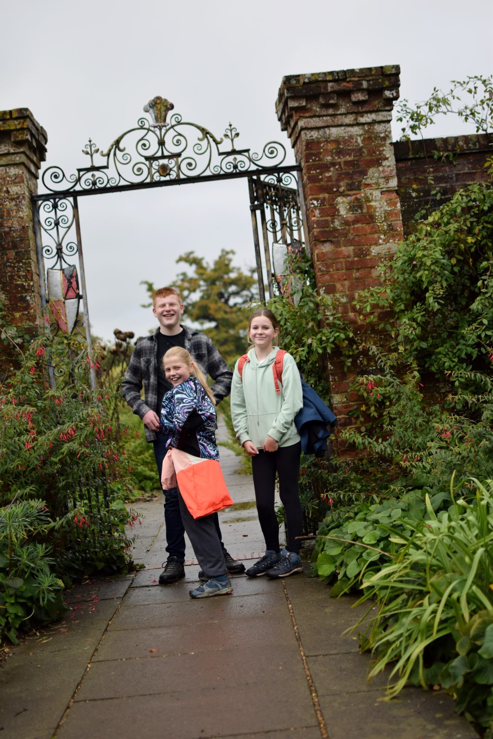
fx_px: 1078
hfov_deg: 25.8
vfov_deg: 37.9
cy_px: 370
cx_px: 246
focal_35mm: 52
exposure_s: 1/1000
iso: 100
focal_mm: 35
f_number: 1.8
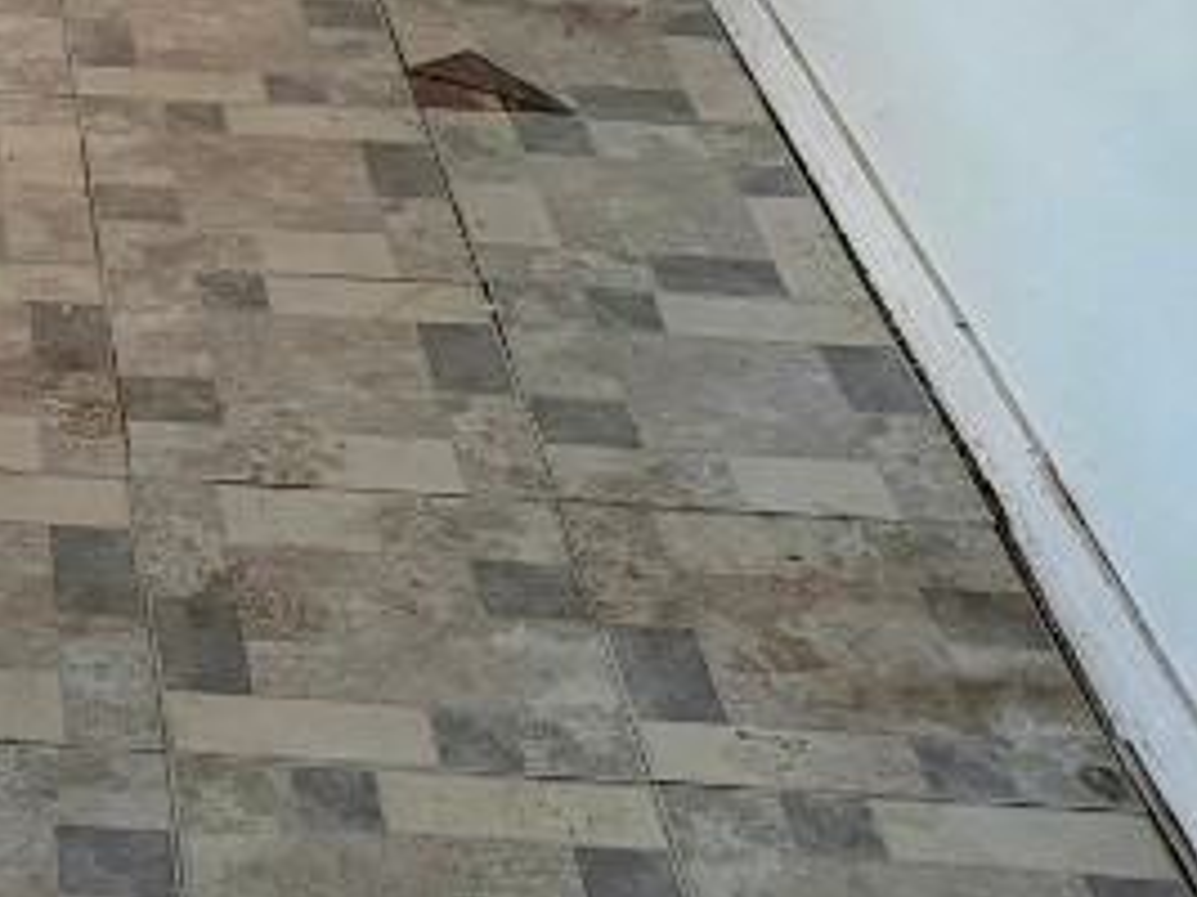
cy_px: -233
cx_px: -444
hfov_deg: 19.3
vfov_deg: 15.4
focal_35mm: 92
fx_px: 3180
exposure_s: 1/60
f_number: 1.78
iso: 640
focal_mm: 6.76
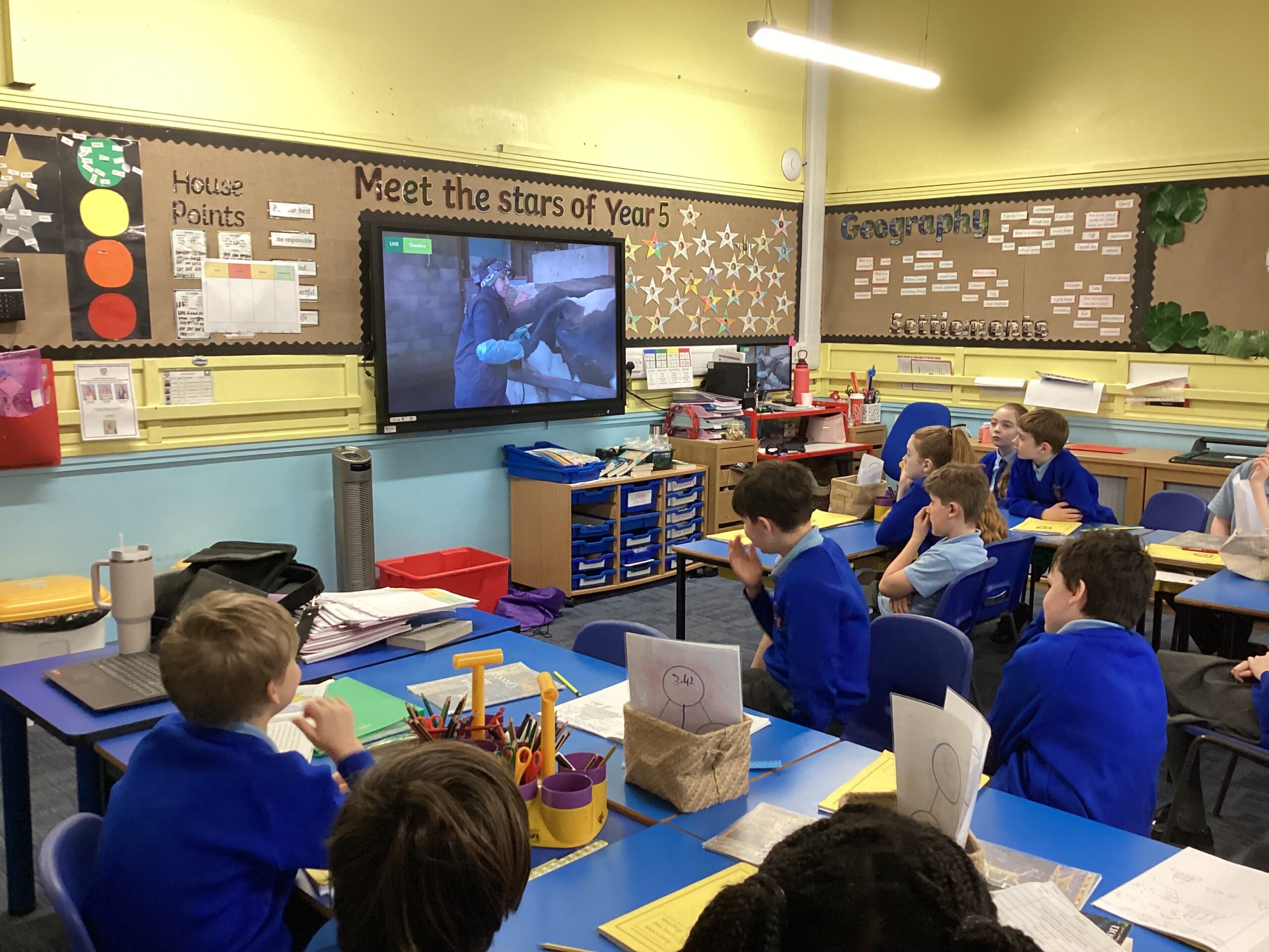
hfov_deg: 58.4
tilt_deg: -9.8
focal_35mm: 31
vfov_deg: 45.4
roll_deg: -1.5
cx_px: 634
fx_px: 1136
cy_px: 476
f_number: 2.4
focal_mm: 3.3
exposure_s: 1/50
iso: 200
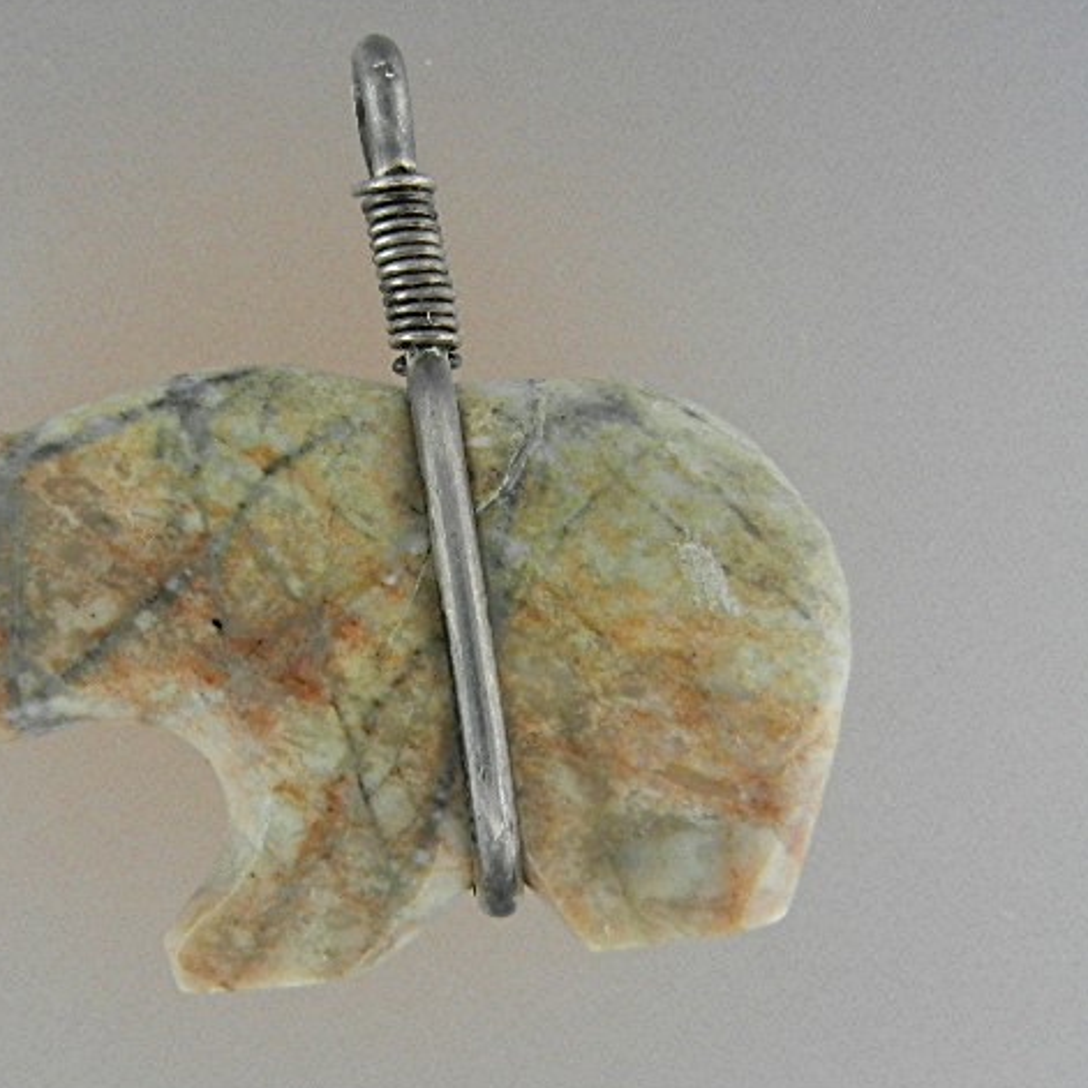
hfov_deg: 31.4
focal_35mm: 54
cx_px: 379
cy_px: 545
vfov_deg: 31.6
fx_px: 1920
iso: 200
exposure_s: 1/6.9
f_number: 3.8
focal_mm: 8.1
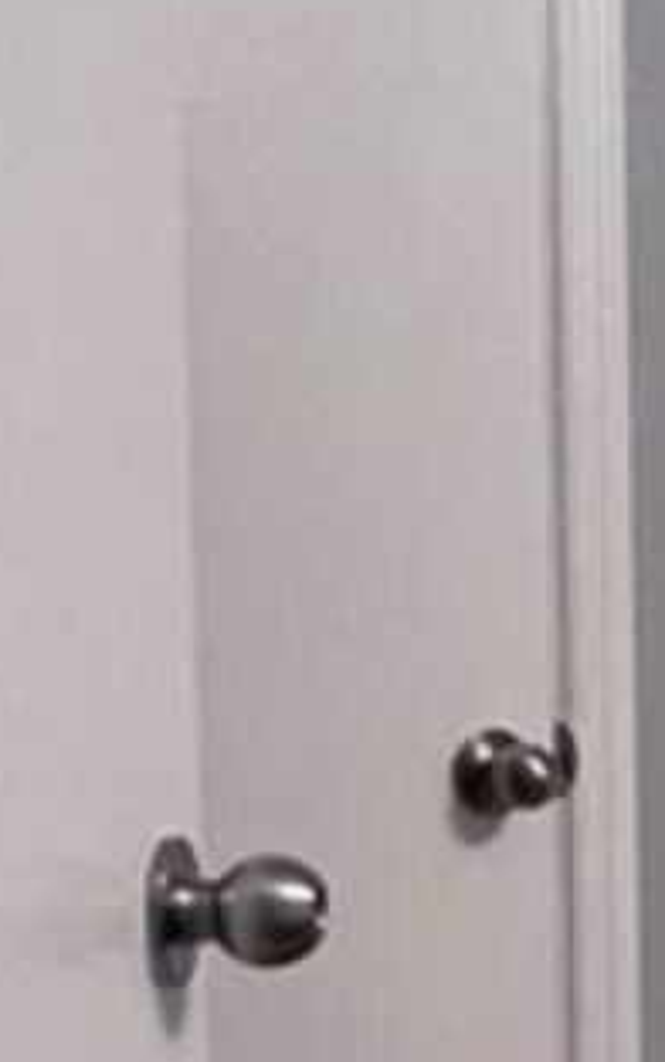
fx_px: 2172
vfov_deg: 27.0
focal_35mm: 75
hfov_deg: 13.9
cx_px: 1442
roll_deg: -0.1
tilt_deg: -5.5
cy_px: 841
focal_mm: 1.57
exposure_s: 1/60
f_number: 1.8
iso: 125
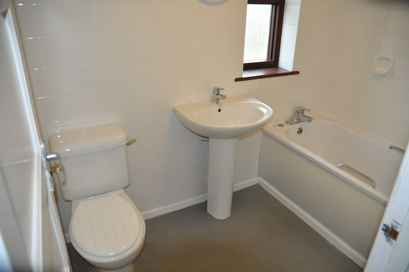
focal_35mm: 27
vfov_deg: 47.8
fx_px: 306
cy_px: 136
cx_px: 204
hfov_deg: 67.4
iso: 800
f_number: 3.5
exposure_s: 1/80
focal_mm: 18
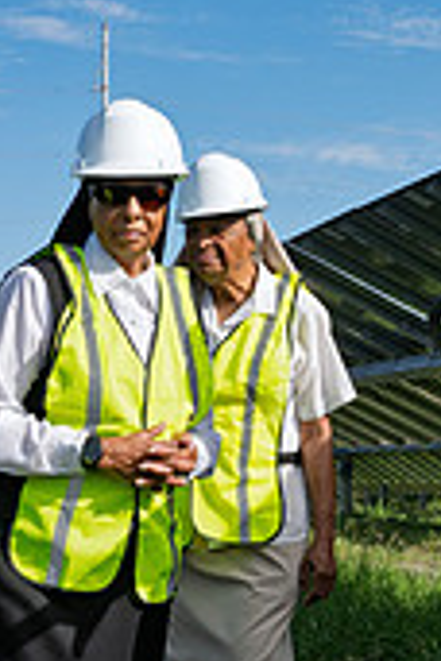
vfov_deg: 21.5
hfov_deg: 14.2
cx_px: 402
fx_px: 1745
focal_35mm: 95
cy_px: 350
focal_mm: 28
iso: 200
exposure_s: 1/500
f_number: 10
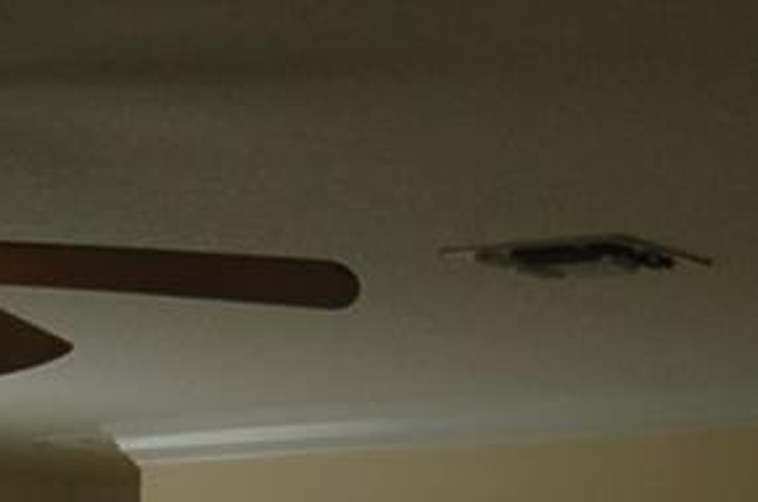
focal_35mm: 184
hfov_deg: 10.9
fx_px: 3866
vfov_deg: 7.2
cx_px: -264
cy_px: 978
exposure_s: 1/500
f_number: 3.8
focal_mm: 22
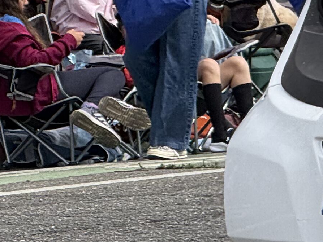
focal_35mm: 541
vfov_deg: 2.7
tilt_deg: -2.4
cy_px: -10
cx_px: 716
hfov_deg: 3.6
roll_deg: +0.1
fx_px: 5049
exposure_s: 1/903
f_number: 2.8
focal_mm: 15.66
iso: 50
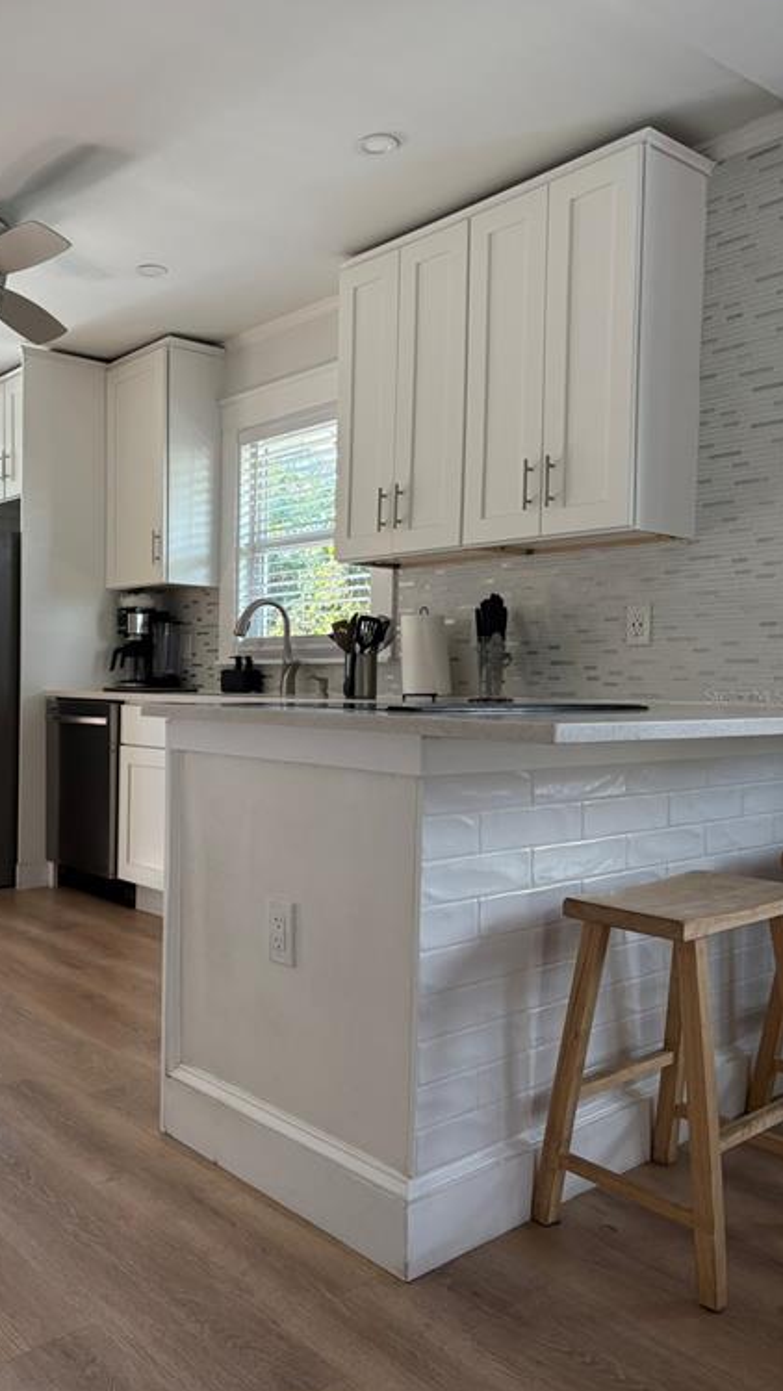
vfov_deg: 66.1
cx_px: 254
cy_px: 696
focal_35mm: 29
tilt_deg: -0.3
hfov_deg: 39.7
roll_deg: -0.6
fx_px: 1070
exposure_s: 1/122
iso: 125
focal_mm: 5.96
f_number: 1.6
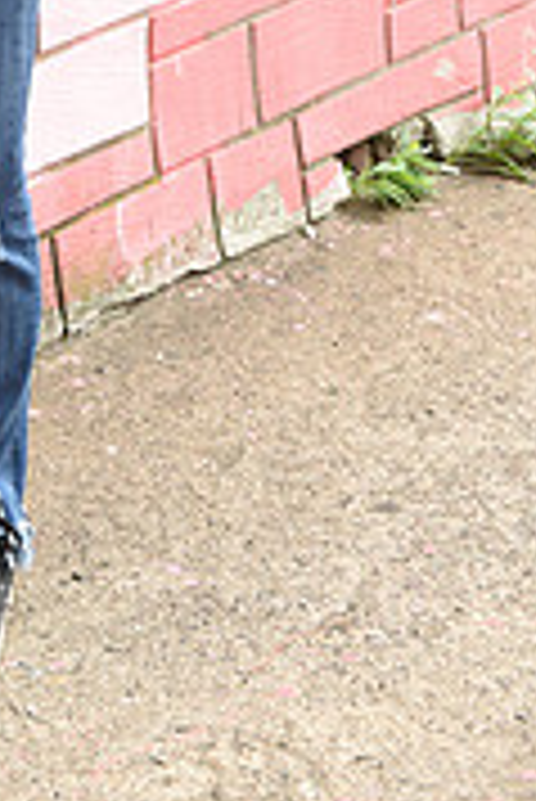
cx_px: -245
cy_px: -446
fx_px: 2764
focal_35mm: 124
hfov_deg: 10.7
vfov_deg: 15.1
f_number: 6.3
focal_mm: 38
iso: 500
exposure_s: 1/125
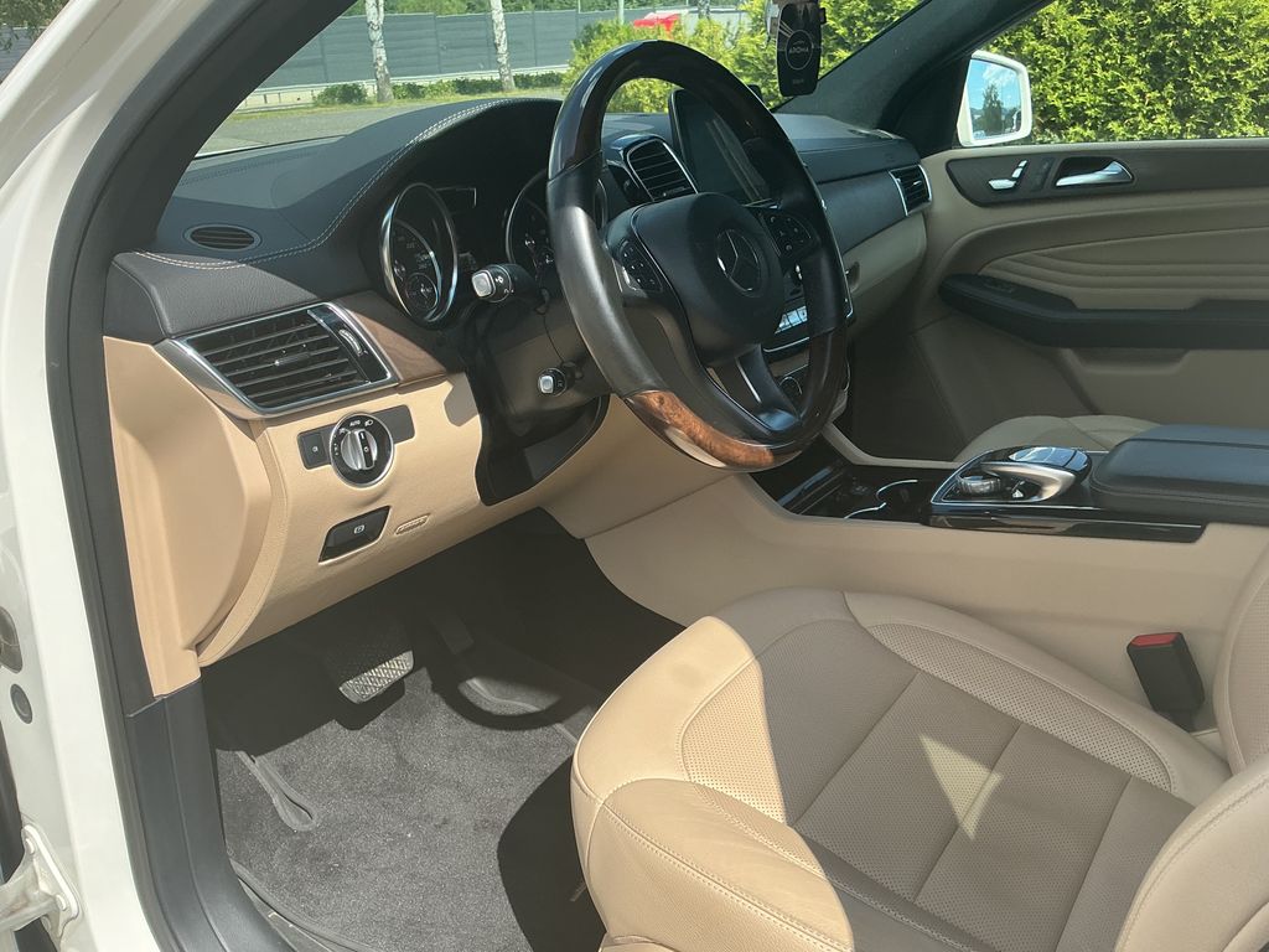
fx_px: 1063
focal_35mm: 29
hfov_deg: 61.7
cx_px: 634
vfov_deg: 48.2
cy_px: 476
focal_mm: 3
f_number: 1.8
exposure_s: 1/700
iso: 25
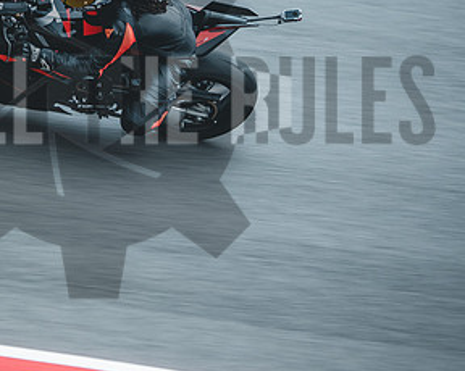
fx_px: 7812
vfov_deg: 2.7
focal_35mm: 568
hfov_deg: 3.4
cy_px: 102
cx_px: 94
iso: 250
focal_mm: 200
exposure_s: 1/320
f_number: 2
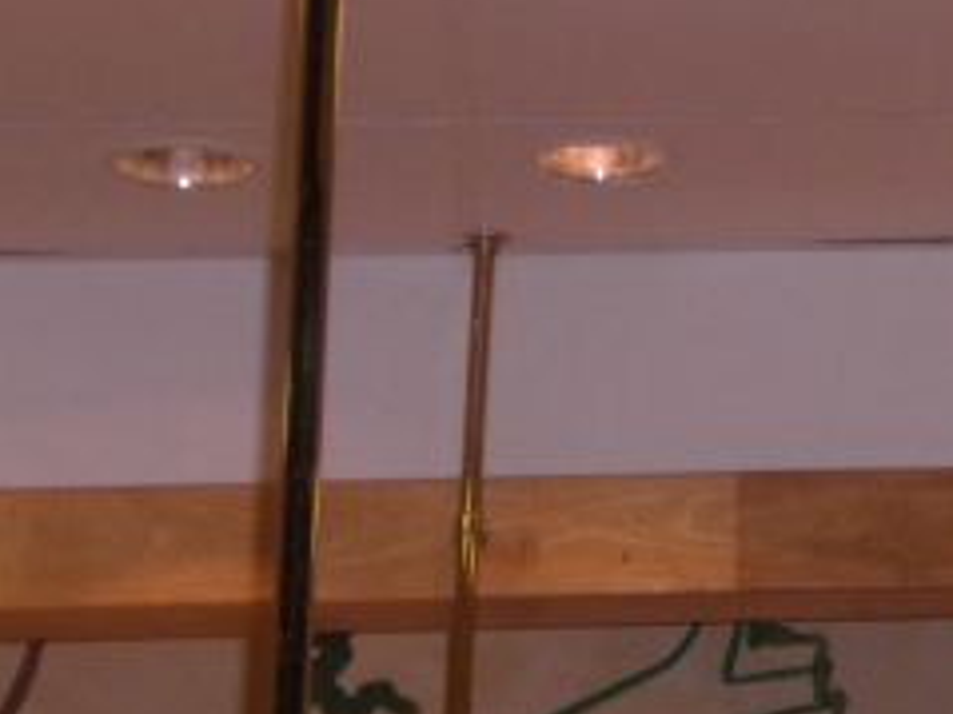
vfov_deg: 8.7
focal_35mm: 169
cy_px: -160
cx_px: 1260
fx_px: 4650
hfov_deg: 11.4
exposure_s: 1/60
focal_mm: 10.4
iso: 200
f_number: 4
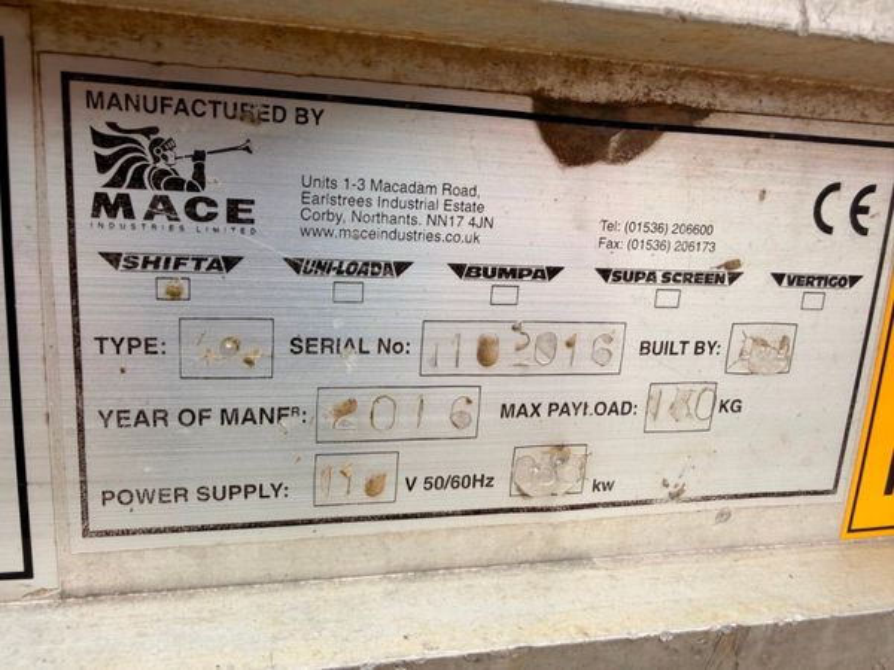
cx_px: 447
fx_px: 620
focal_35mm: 24
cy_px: 335
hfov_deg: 71.6
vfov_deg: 56.8
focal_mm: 2.22
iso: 40
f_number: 2.2
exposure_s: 1/215
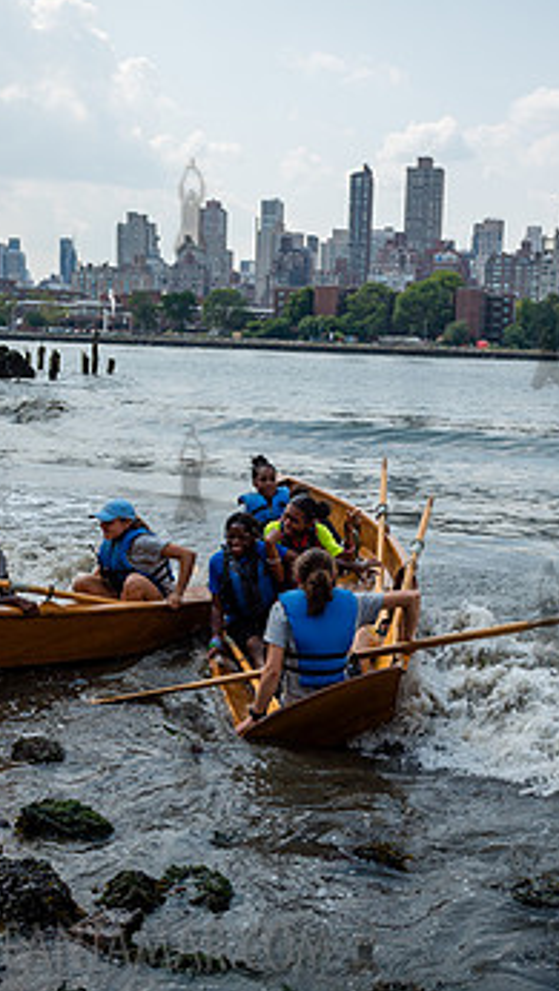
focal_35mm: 49
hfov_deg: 24.4
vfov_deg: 41.9
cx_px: 319
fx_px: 1289
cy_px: 577
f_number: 3.5
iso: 100
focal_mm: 24
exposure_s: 1/1250
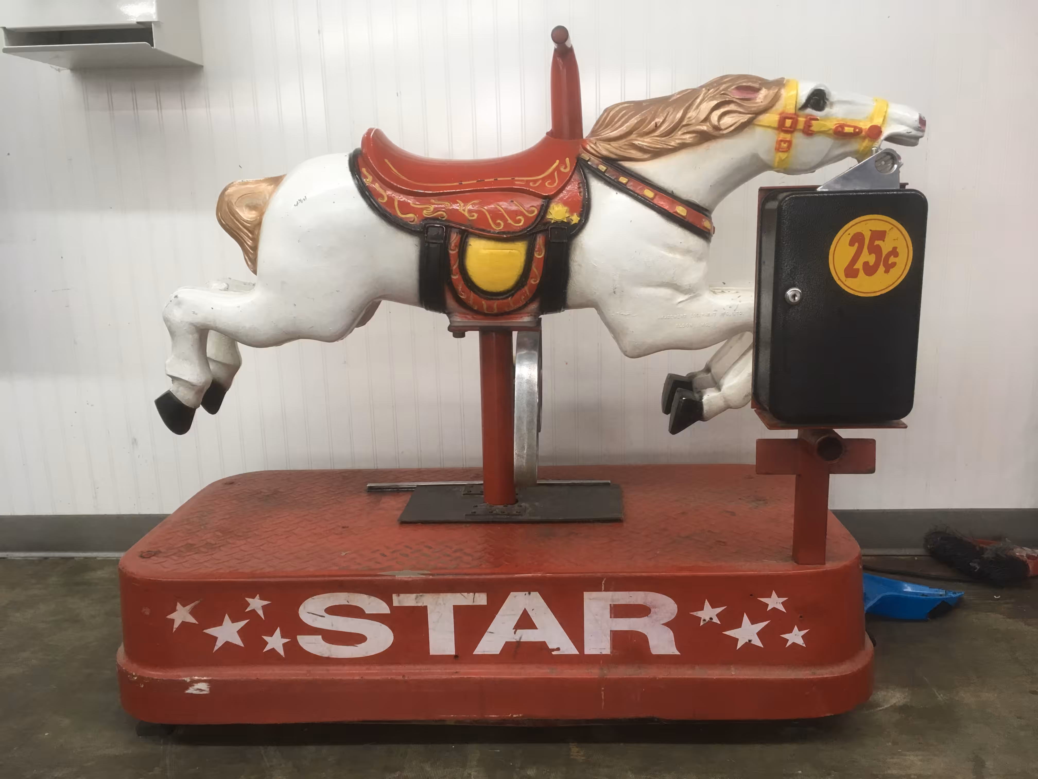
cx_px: 519
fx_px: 870
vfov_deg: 48.2
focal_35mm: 29
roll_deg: +1.5
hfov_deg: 61.7
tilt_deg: -15.0
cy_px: 390
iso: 80
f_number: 2.2
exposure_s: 1/30
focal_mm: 4.15
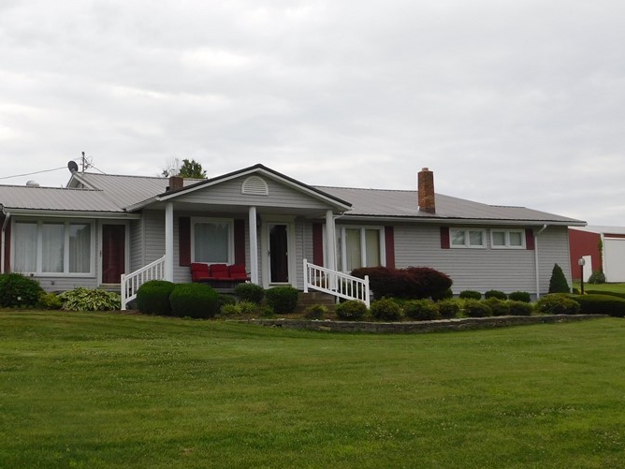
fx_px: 831
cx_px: 208
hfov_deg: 40.7
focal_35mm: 46
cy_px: 211
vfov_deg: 31.5
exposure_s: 1/640
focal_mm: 5.3
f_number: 3.2
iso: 125
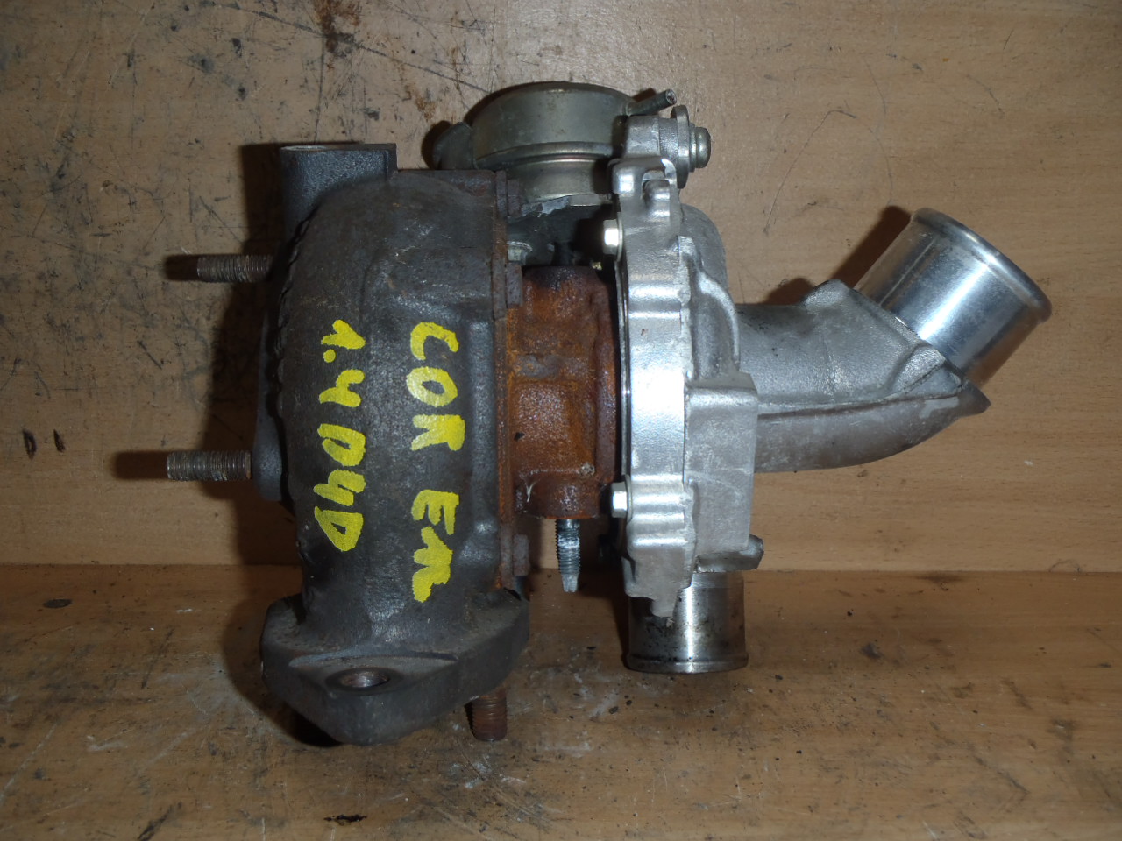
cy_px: 420
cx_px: 561
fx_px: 1232
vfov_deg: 37.7
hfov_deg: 49.0
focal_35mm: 38
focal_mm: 6.83
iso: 100
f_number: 4.6
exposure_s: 1/40
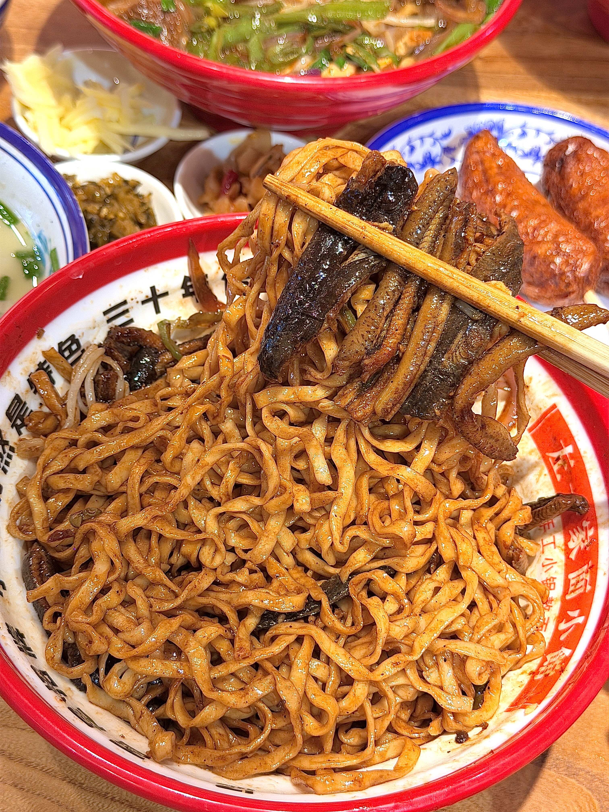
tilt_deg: -53.7
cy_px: 406
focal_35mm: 48
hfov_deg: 30.3
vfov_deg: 39.7
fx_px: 1126
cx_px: 304
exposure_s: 1/100
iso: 100
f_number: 1.78
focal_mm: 6.76
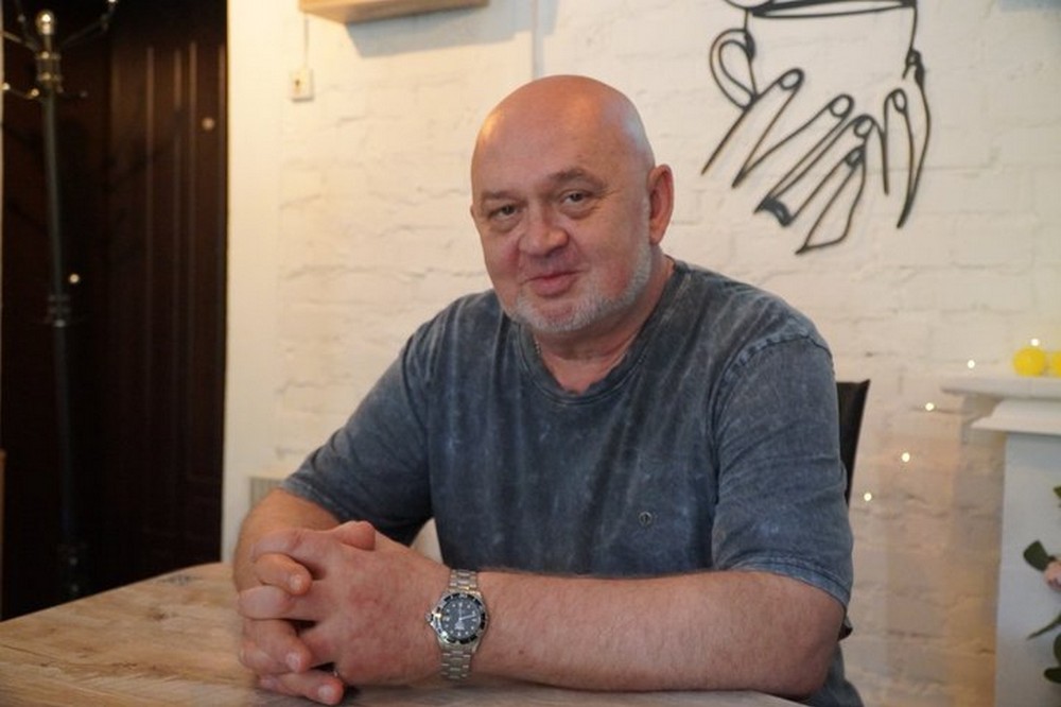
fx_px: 1016
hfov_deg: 55.1
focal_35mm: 34
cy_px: 354
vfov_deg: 38.3
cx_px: 530
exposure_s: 1/125
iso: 6400
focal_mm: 23
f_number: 4
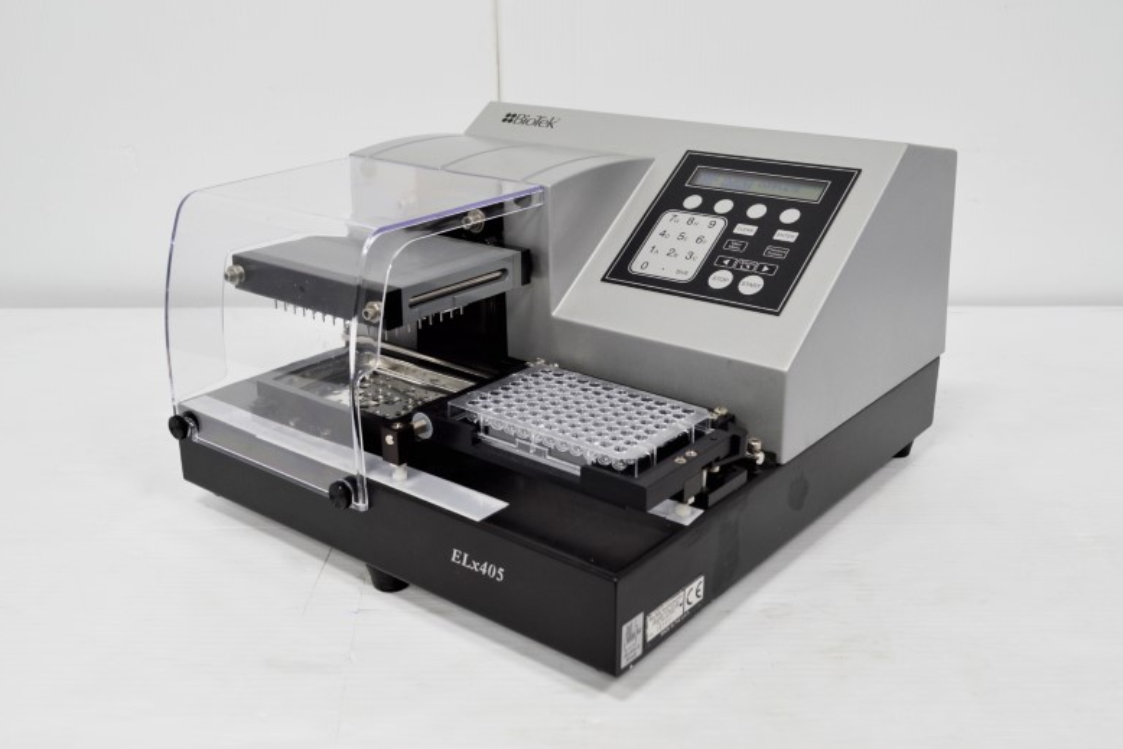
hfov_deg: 51.9
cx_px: 570
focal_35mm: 37
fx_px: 1154
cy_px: 367
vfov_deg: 36.0
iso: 280
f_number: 5.6
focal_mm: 24
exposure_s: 1/125
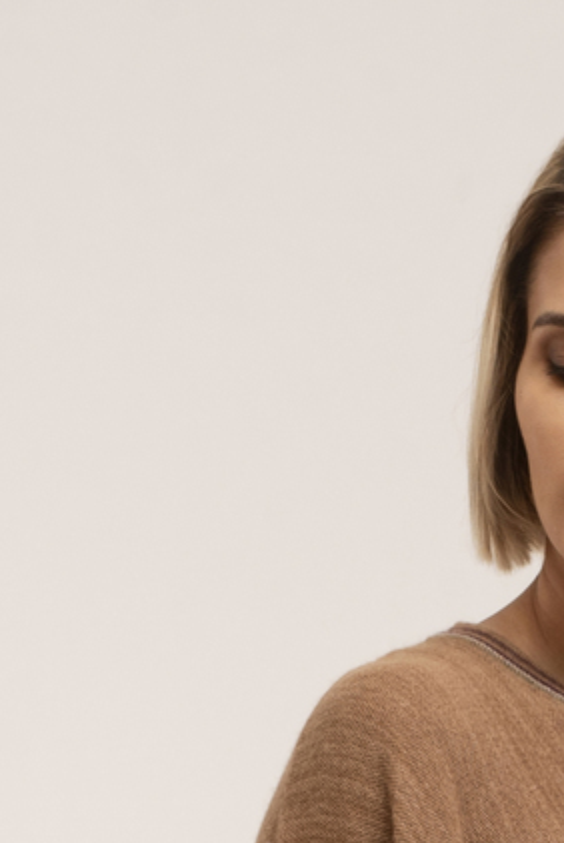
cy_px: 1342
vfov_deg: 11.0
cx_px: 586
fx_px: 4176
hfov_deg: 7.7
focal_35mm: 178
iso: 160
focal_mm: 50
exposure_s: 1/160
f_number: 11
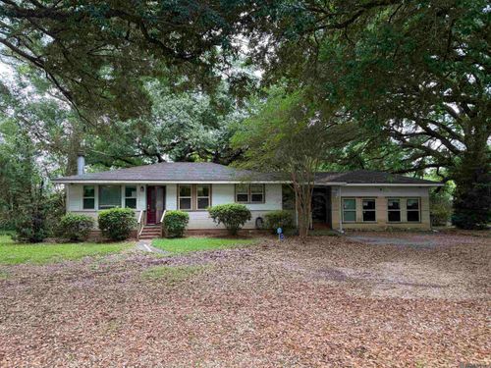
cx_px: 246
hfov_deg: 71.6
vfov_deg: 56.8
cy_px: 184
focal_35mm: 24
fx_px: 340
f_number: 1.78
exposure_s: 1/243
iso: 125
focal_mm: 6.76
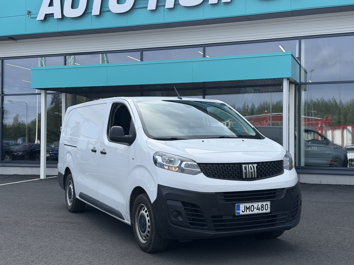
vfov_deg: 30.3
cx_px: 177
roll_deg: -0.9
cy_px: 132
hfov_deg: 39.7
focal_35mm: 48
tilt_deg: +0.8
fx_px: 491
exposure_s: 1/2976
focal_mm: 6.76
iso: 64
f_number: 1.78
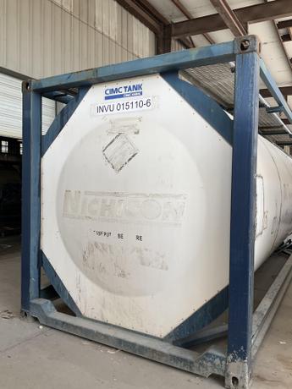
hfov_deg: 48.2
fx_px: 326
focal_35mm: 29
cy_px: 194
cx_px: 146
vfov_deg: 61.7
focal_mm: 3
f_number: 1.8
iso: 25
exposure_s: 1/391
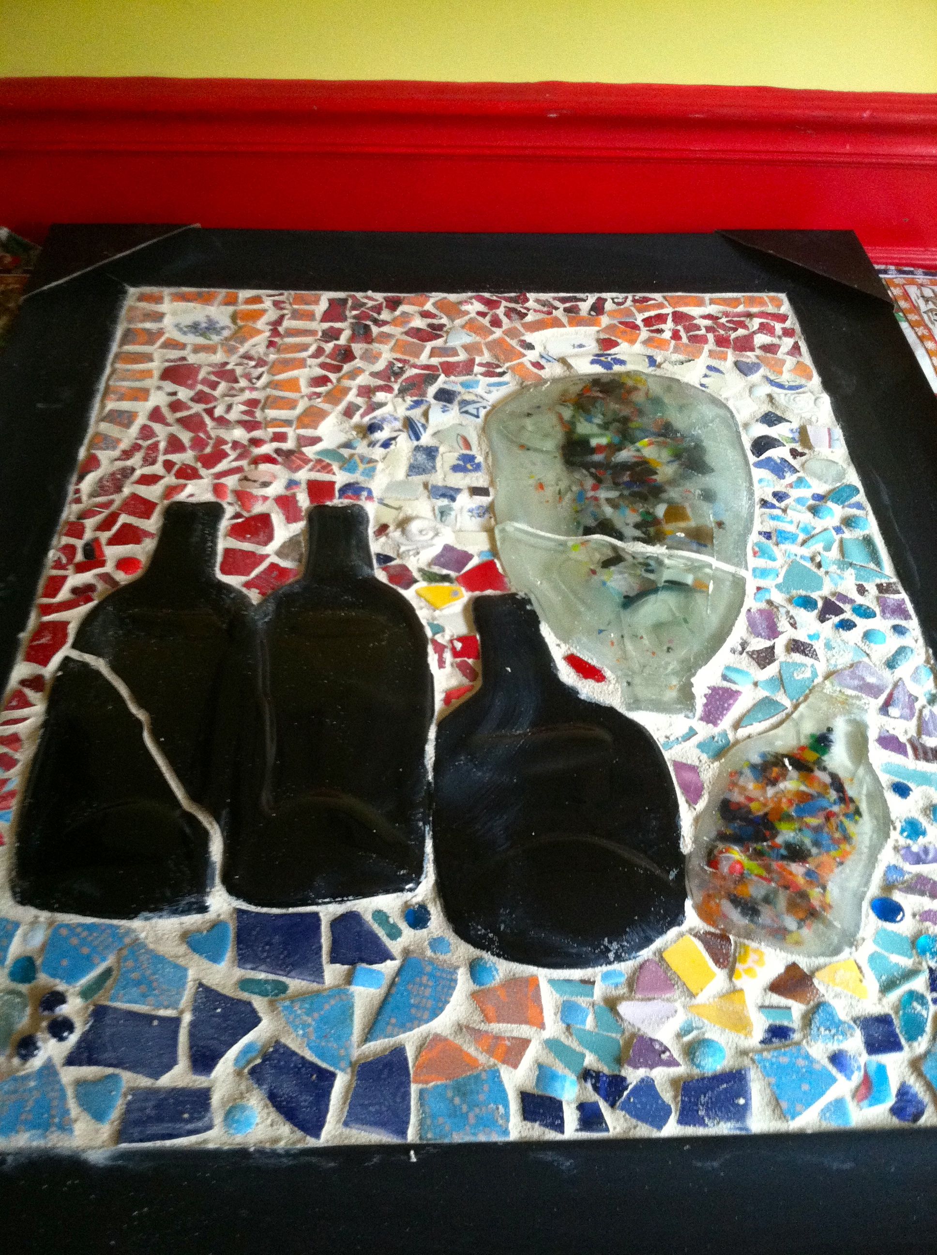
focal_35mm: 35
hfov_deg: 40.6
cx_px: 468
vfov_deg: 52.7
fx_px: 1267
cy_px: 628
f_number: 2.8
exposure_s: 1/15
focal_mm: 3.85
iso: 320
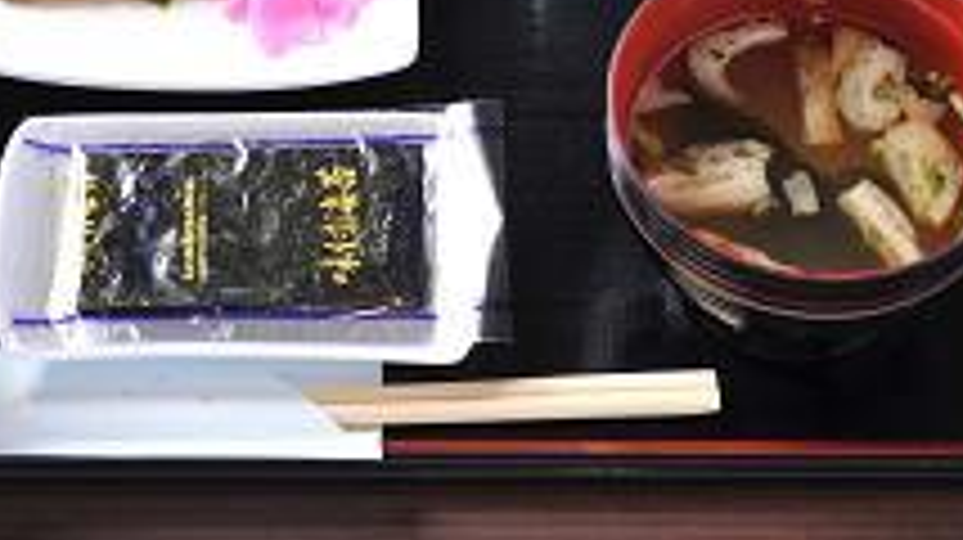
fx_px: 3189
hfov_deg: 17.1
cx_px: 252
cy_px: -81
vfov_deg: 9.6
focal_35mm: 125
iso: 200
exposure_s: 1/90
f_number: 9.5
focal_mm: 60
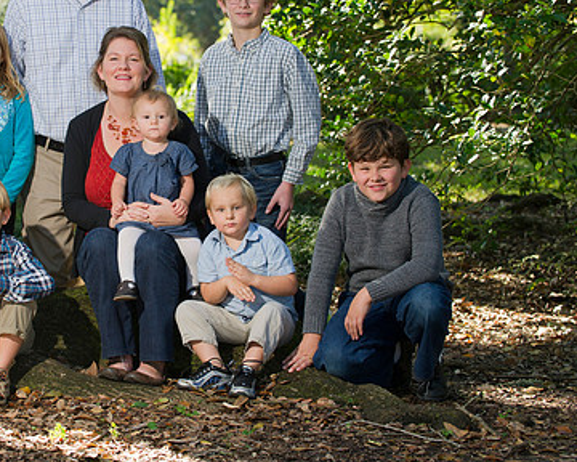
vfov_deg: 11.9
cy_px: 168
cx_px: 139
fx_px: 2220
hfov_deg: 14.7
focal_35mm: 130
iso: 320
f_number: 4
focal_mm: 86
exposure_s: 1/160
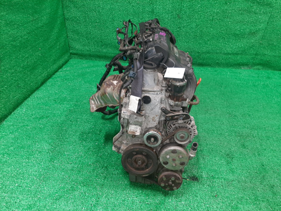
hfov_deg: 67.3
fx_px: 211
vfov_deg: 53.1
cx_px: 140
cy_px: 106
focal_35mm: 26
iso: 121
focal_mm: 3.93
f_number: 1.7
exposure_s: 1/50
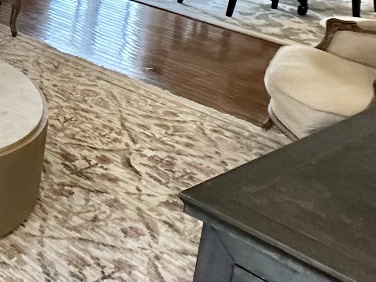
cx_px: -258
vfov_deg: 20.5
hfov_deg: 21.5
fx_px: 728
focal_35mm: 67
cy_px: -55
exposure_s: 1/120
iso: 250
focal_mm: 2.22
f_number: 2.2
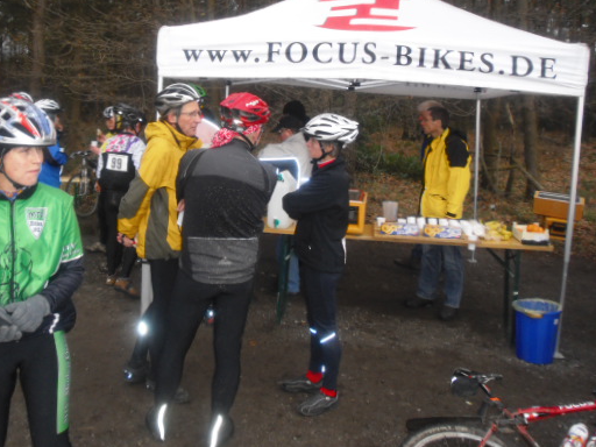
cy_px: 171
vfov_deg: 40.5
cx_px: 227
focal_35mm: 35
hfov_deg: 52.1
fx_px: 603
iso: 200
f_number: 2.6
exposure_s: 1/500
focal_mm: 4.65
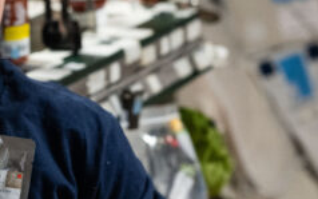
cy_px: 64
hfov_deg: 13.7
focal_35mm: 149
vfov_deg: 8.8
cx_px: -37
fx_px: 1292
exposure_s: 1/125
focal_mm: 50
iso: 2500
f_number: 2.8
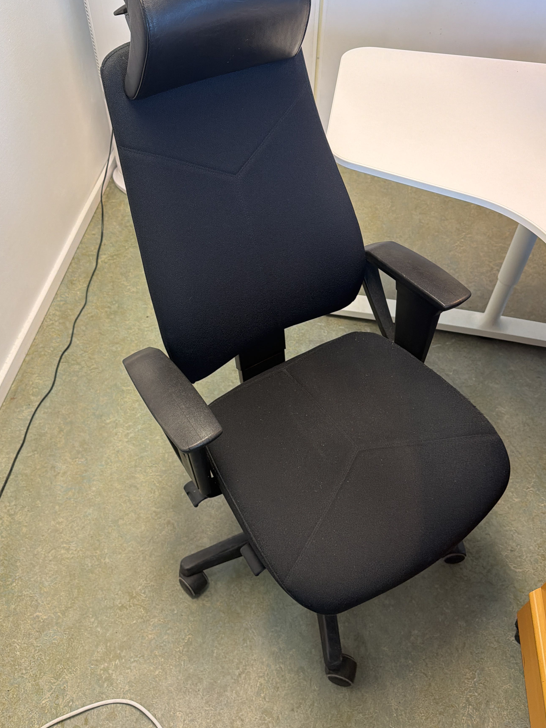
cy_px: 322
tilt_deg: -44.5
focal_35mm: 28
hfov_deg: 49.7
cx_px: 282
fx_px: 589
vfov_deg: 63.3
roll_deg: -2.1
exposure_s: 1/100
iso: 200
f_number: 1.78
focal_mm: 6.76
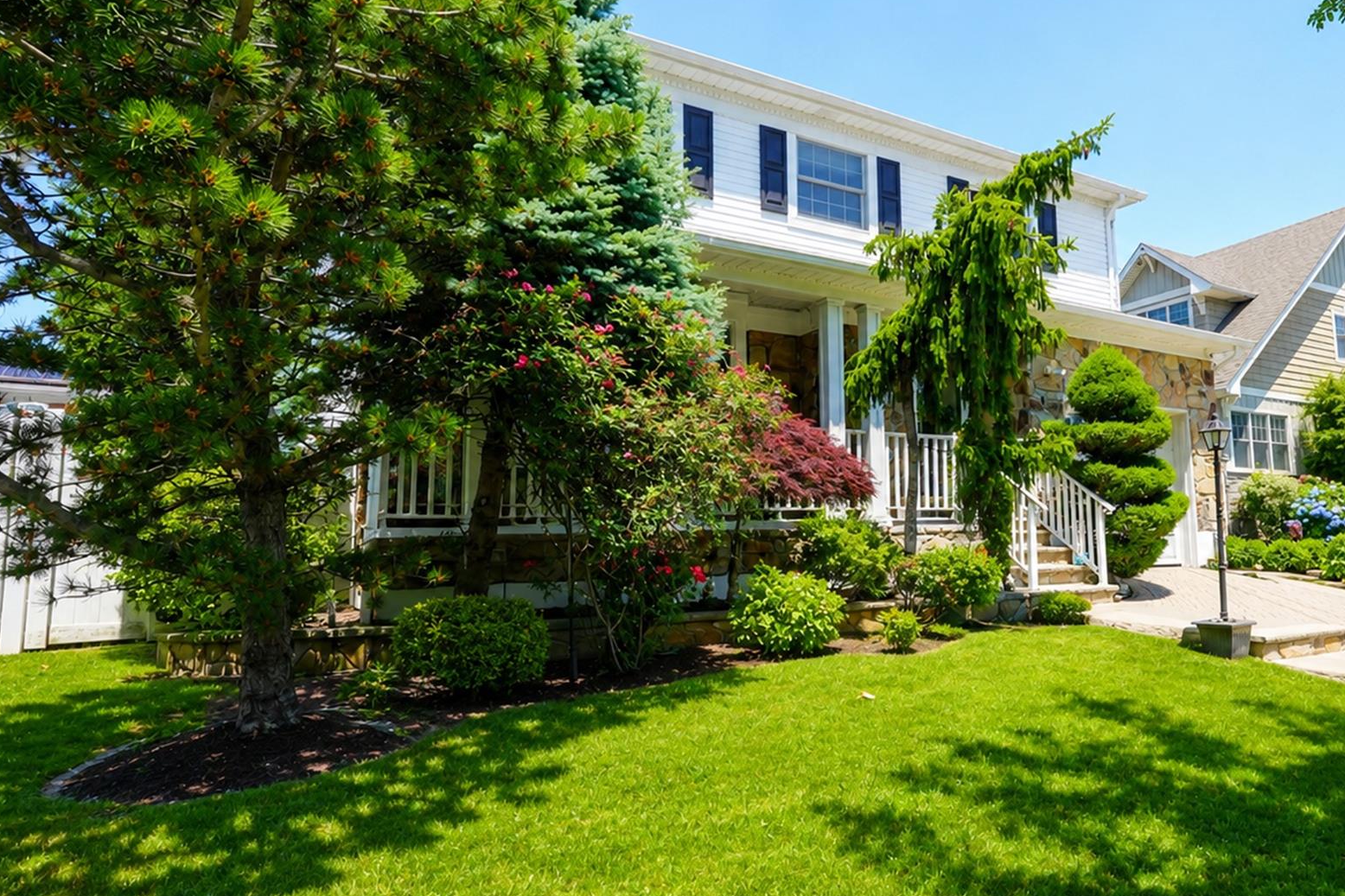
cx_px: 861
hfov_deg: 70.1
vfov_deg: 51.3
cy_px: 427
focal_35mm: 25
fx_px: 934
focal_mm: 19
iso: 100
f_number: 8
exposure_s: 1/125
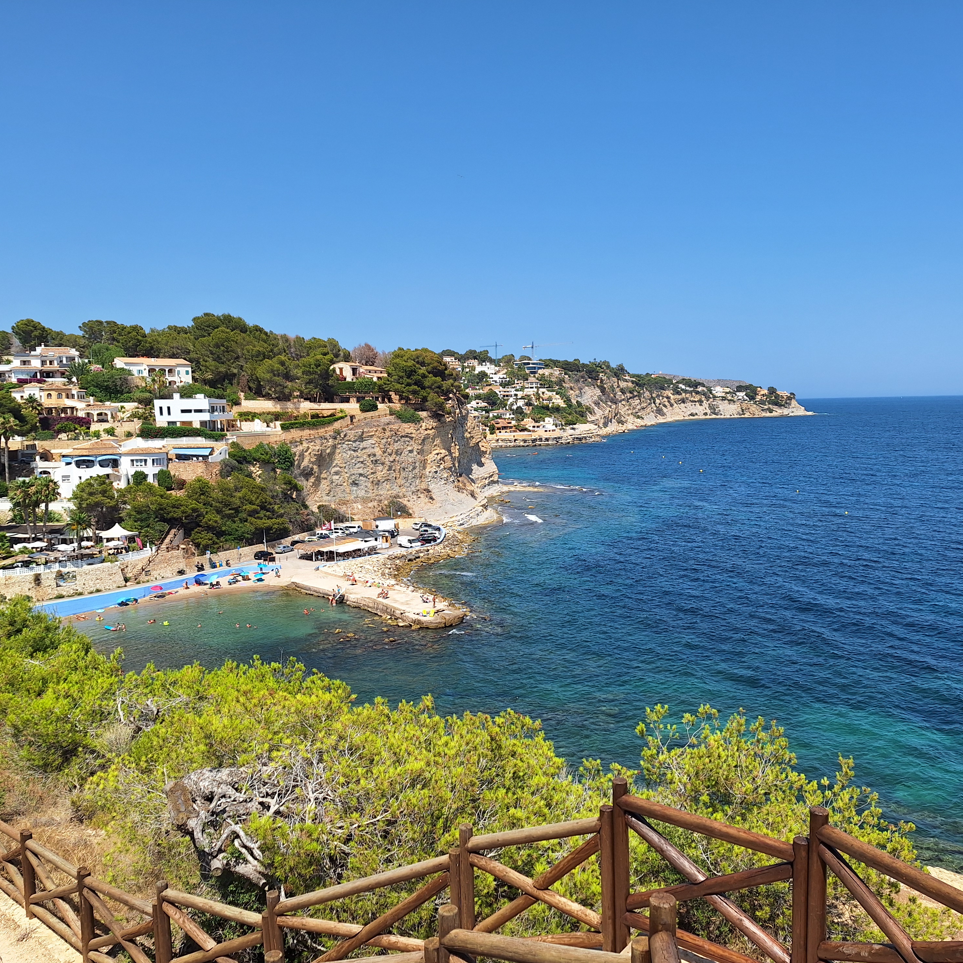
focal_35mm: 28
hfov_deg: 57.3
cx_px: 500
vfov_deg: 57.3
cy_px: 495
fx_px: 881
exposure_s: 1/2817
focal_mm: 5.54
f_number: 1.8
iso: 40
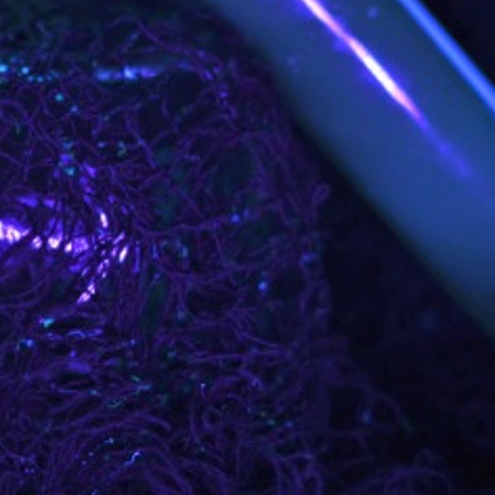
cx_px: 37
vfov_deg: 11.9
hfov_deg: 11.8
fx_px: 2368
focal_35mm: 146
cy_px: 139
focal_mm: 35
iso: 400
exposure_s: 1/50
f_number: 2.8
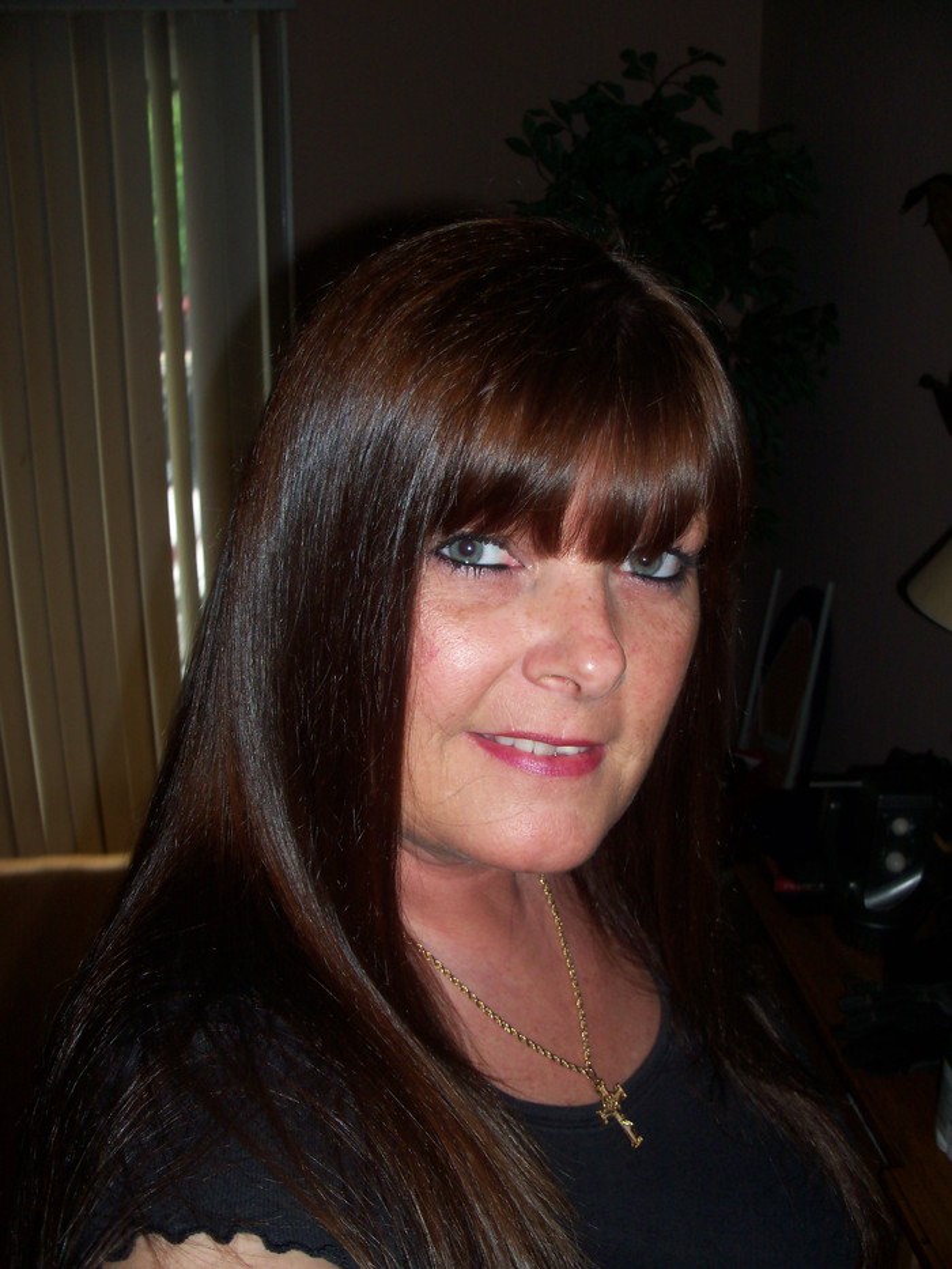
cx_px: 476
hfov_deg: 40.7
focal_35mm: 35
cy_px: 634
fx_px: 1283
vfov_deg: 52.6
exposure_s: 1/30
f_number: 3
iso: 64
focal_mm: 6.3
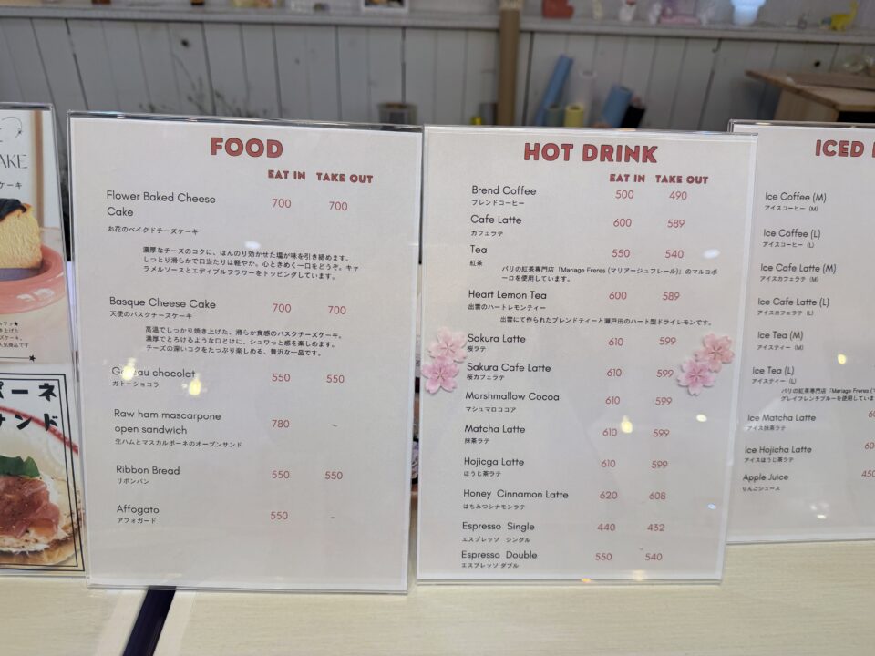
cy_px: 328
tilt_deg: -32.0
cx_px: 438
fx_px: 607
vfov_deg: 56.8
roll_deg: -2.0
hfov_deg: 71.6
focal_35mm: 24
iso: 125
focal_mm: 6.76
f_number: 1.78
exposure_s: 1/120
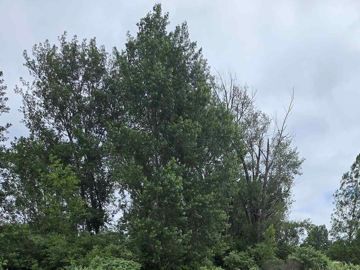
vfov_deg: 37.5
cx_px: 268
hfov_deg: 55.6
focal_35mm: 31
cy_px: 301
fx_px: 322
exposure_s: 1/2116
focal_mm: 2.2
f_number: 1.9
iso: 40
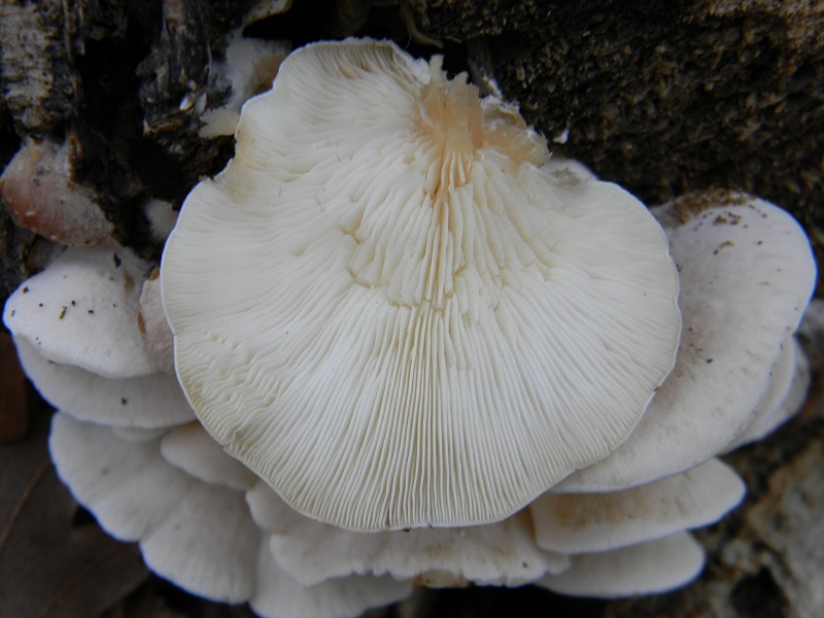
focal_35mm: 83
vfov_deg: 17.8
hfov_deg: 23.6
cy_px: 309
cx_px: 412
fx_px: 1976
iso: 88
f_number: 4.5
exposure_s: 1/30
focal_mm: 15.1
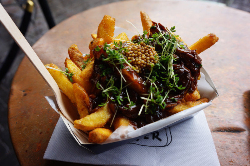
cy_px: 83
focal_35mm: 24
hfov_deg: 73.8
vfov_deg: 53.1
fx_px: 167
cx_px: 125
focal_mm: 16
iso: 100
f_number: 4.5
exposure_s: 1/80
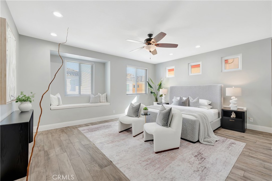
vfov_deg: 77.3
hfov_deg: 100.4
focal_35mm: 15
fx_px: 113
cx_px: 136
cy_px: 90
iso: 100
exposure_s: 1/20
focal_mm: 10
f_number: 5.6
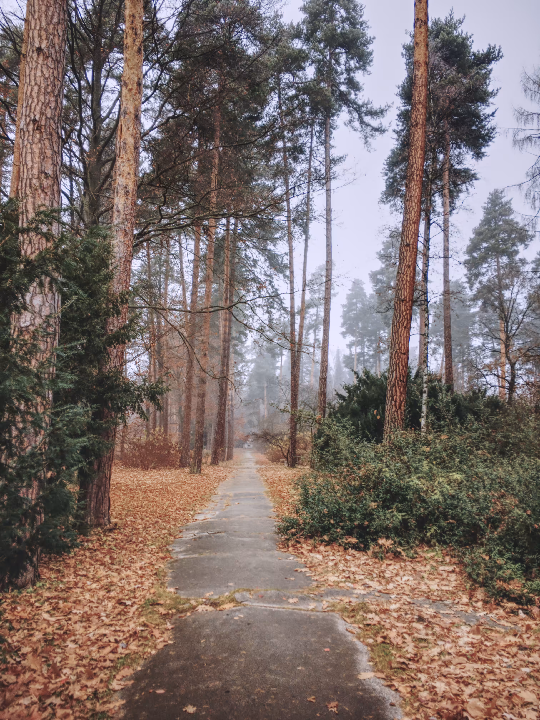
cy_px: 360
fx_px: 603
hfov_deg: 48.2
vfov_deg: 61.7
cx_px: 270
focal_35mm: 29
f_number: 2.2
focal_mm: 4.2
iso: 25
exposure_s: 1/100
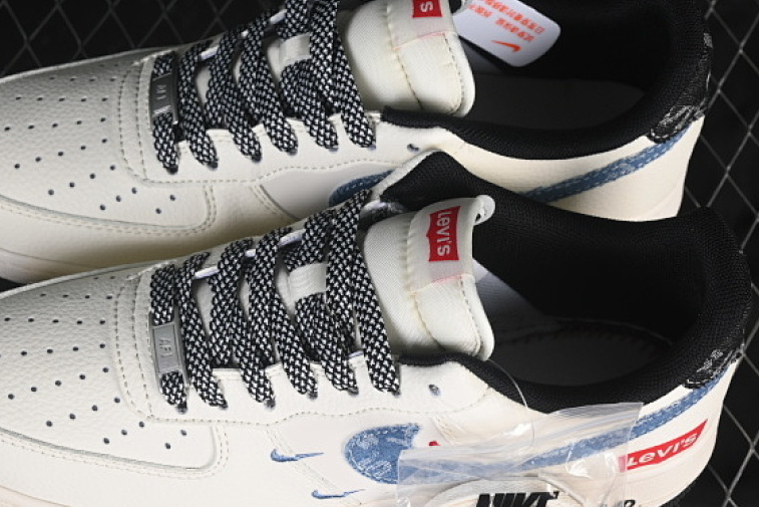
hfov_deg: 19.1
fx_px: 2256
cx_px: 337
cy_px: 262
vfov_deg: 12.8
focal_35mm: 107
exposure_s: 1/80
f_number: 7.1
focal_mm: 50
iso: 160
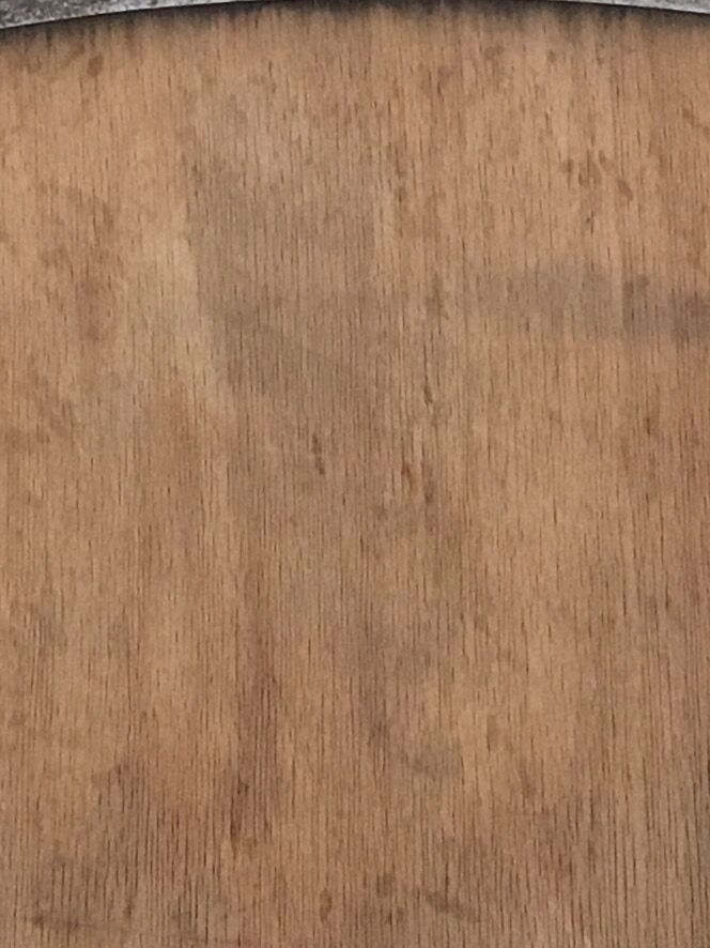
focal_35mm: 132
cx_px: 368
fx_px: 3612
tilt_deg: -72.7
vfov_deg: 14.6
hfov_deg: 11.2
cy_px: -112
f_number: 2.2
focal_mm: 4.15
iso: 250
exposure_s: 1/33
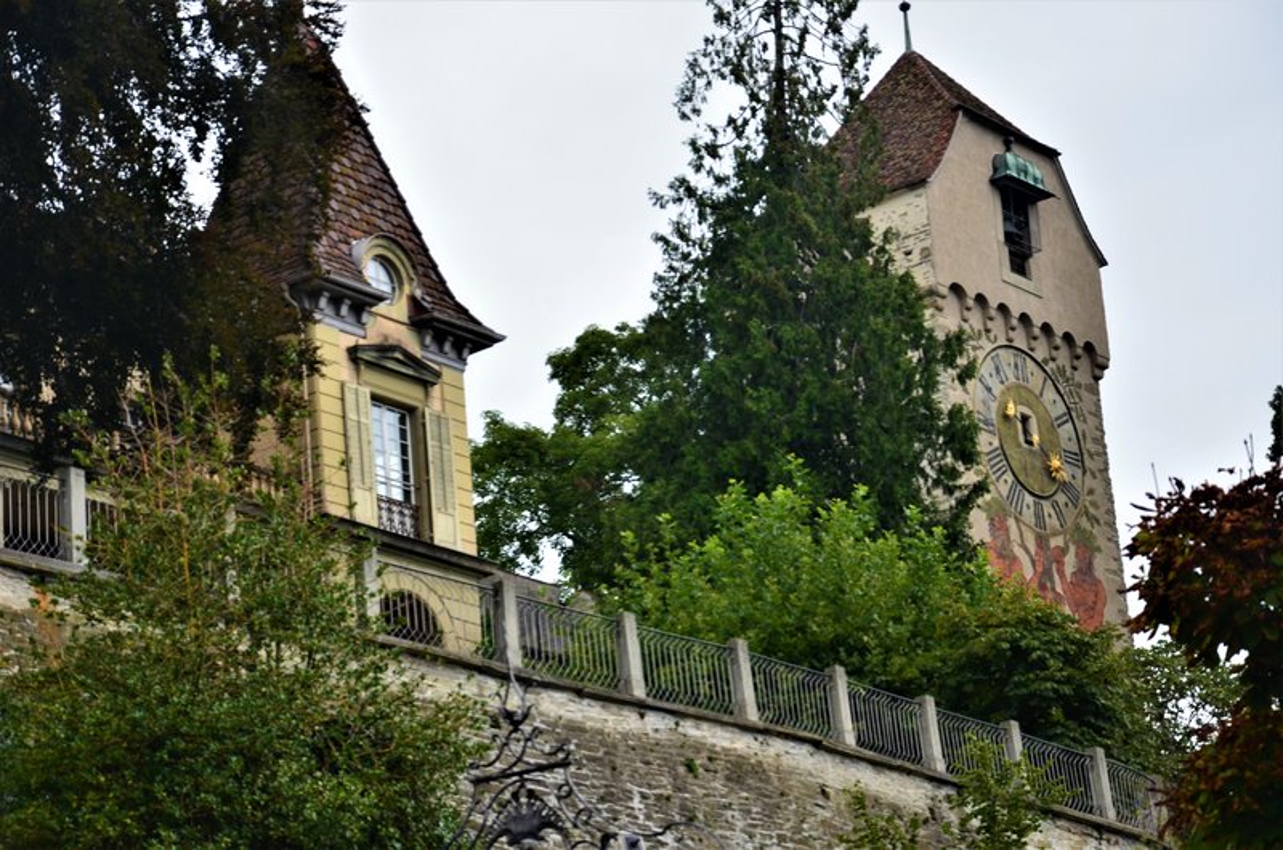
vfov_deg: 13.0
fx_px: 3735
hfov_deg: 19.5
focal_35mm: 105
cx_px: 642
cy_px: 425
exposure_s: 1/30
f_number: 7.1
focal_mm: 70
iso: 320
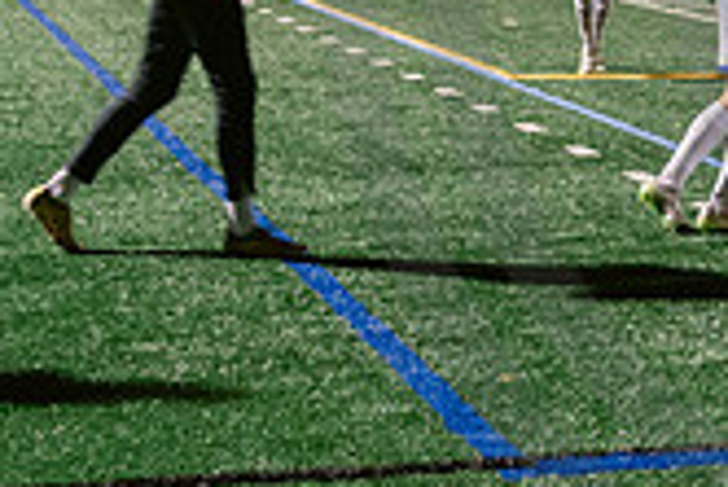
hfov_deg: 16.2
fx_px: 2449
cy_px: -59
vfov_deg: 11.2
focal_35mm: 121
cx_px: 903
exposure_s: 1/80
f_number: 4.5
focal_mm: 30
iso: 2500
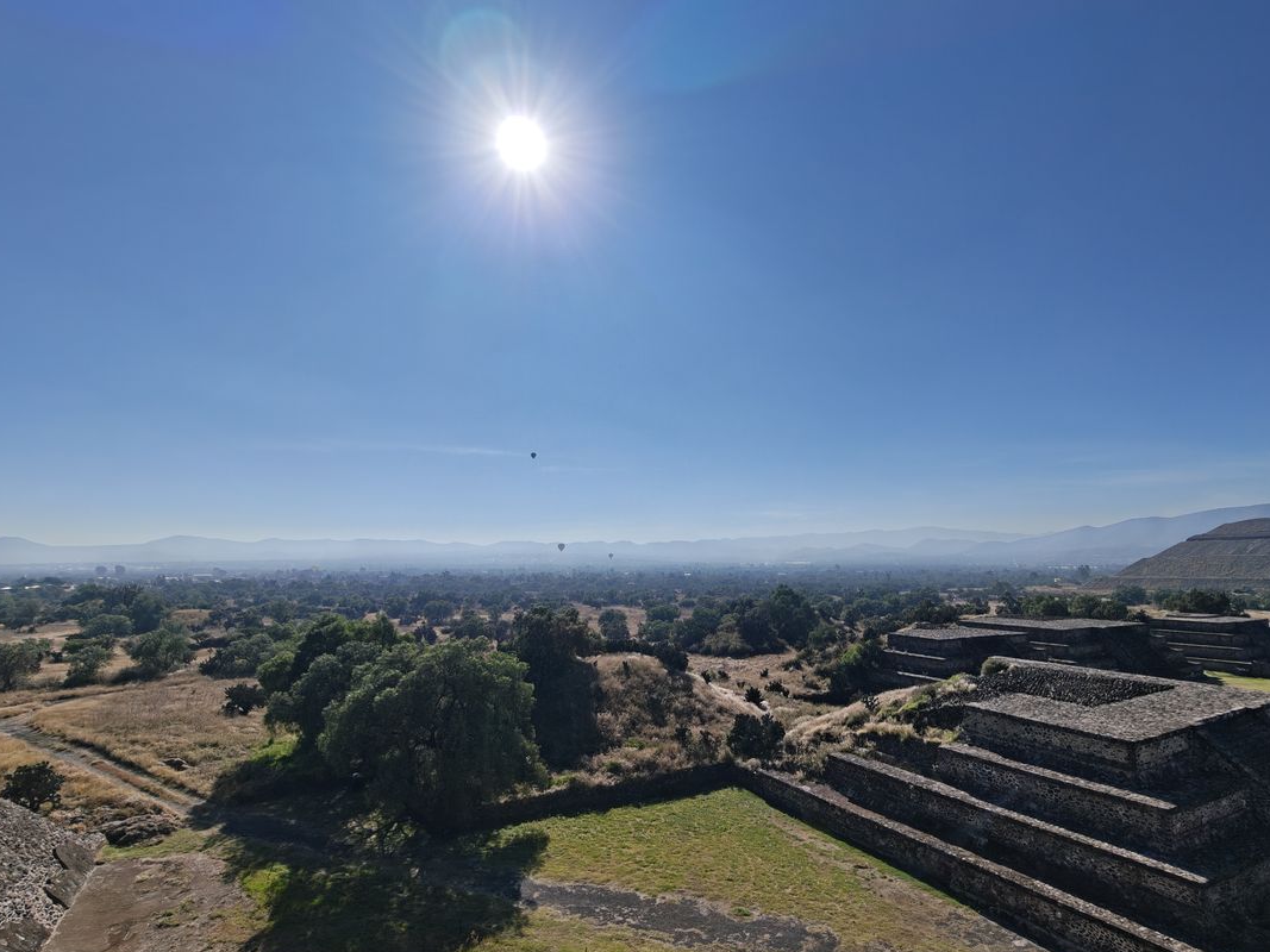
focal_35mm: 18
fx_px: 660
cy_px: 488
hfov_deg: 87.7
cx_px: 664
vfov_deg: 71.6
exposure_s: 1/3676
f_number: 2
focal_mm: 2.31
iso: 50
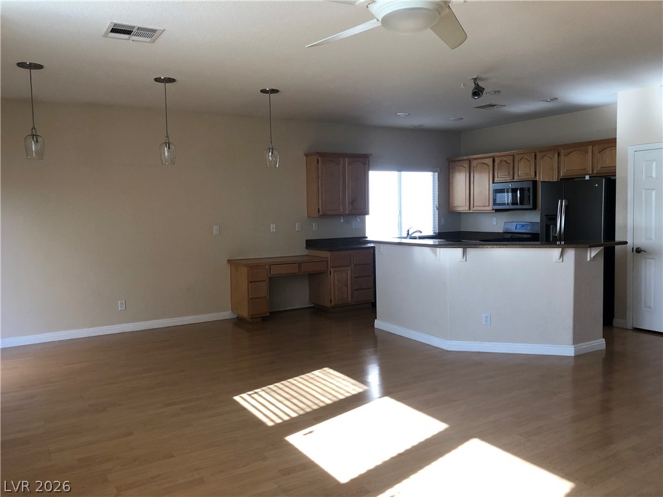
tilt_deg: -4.5
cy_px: 248
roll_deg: +2.1
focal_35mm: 28
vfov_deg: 49.7
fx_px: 536
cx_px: 332
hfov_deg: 63.4
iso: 32
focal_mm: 3.99
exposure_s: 1/30
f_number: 1.8
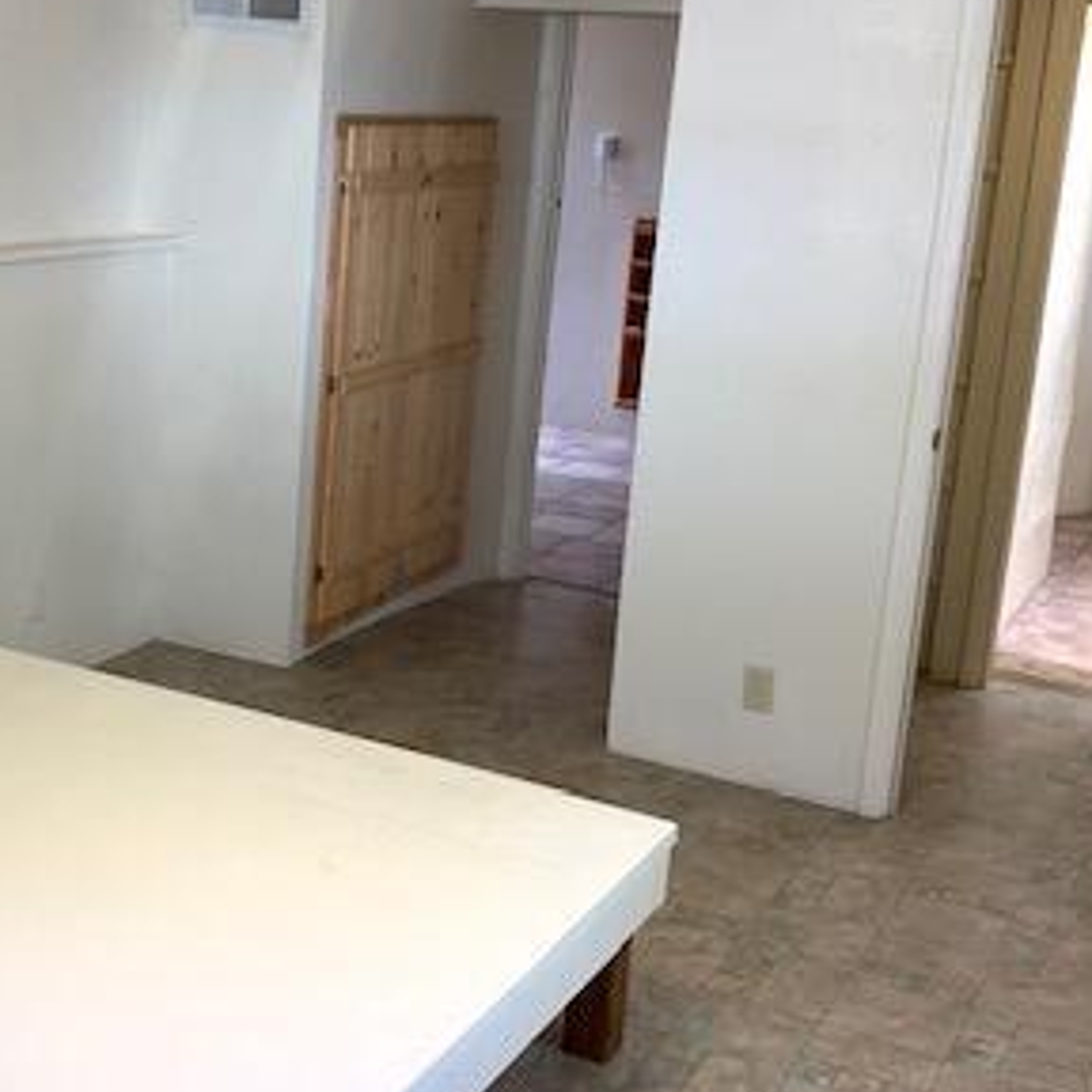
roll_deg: -3.2
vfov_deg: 33.4
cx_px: 288
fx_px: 1820
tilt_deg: -12.5
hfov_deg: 32.8
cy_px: 485
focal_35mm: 51
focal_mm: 4.25
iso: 125
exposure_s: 1/60
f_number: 1.8
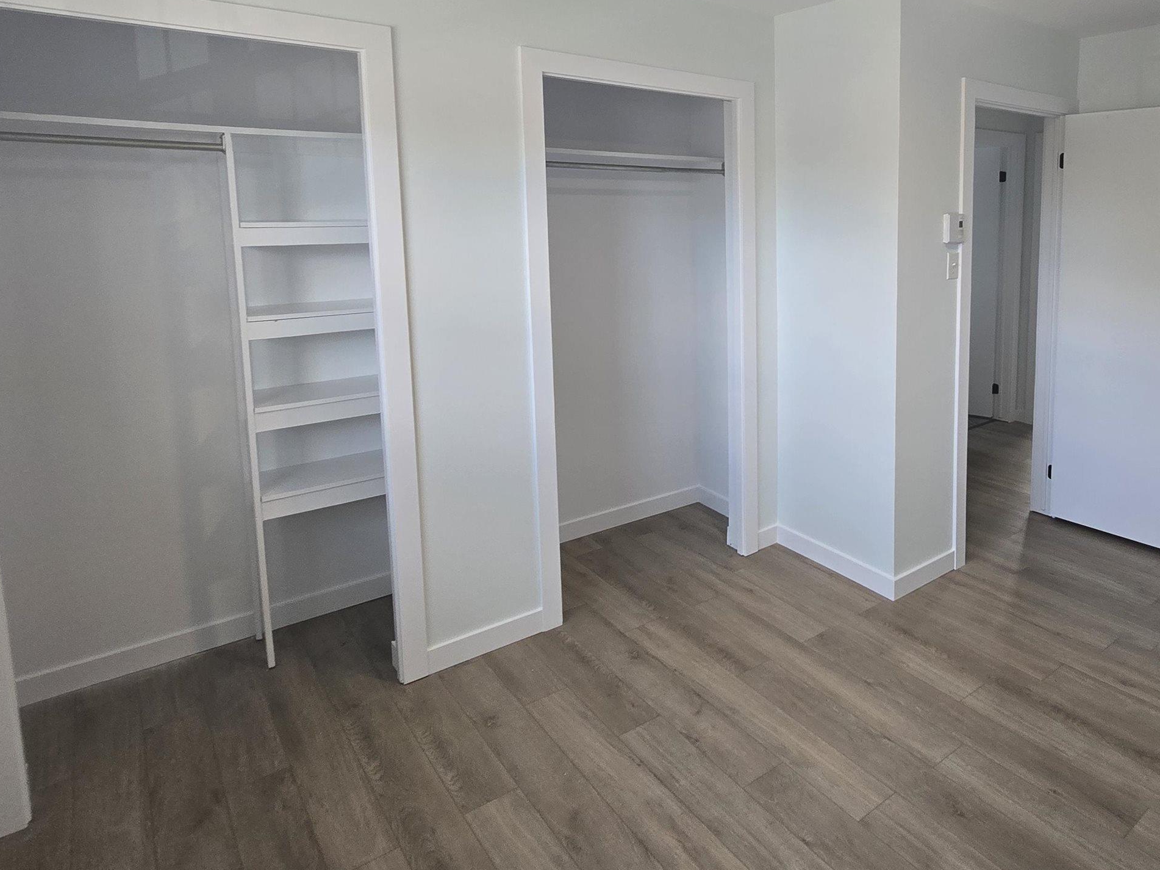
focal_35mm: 21
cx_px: 814
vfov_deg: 62.0
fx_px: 704
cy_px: 297
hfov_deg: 75.4
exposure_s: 1/60
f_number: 2.2
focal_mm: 2.2
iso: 80
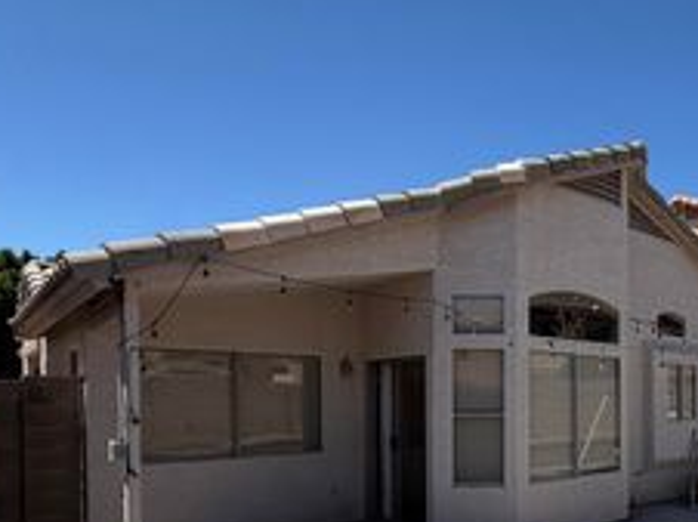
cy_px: 406
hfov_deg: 51.5
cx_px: 630
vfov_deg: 43.5
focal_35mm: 31
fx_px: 624
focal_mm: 2.22
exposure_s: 1/942
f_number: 2.2
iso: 20
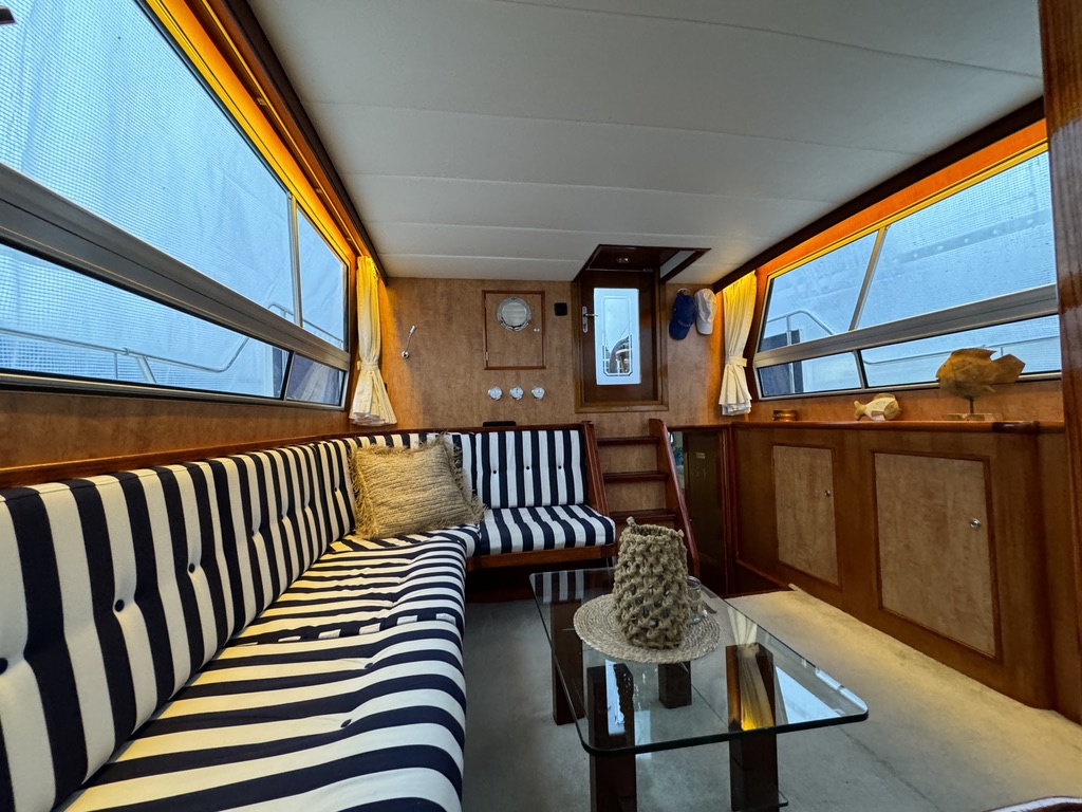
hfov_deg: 102.1
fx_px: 438
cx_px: 541
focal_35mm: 14
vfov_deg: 85.7
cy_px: 406
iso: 400
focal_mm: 2.22
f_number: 2.2
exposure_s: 1/60
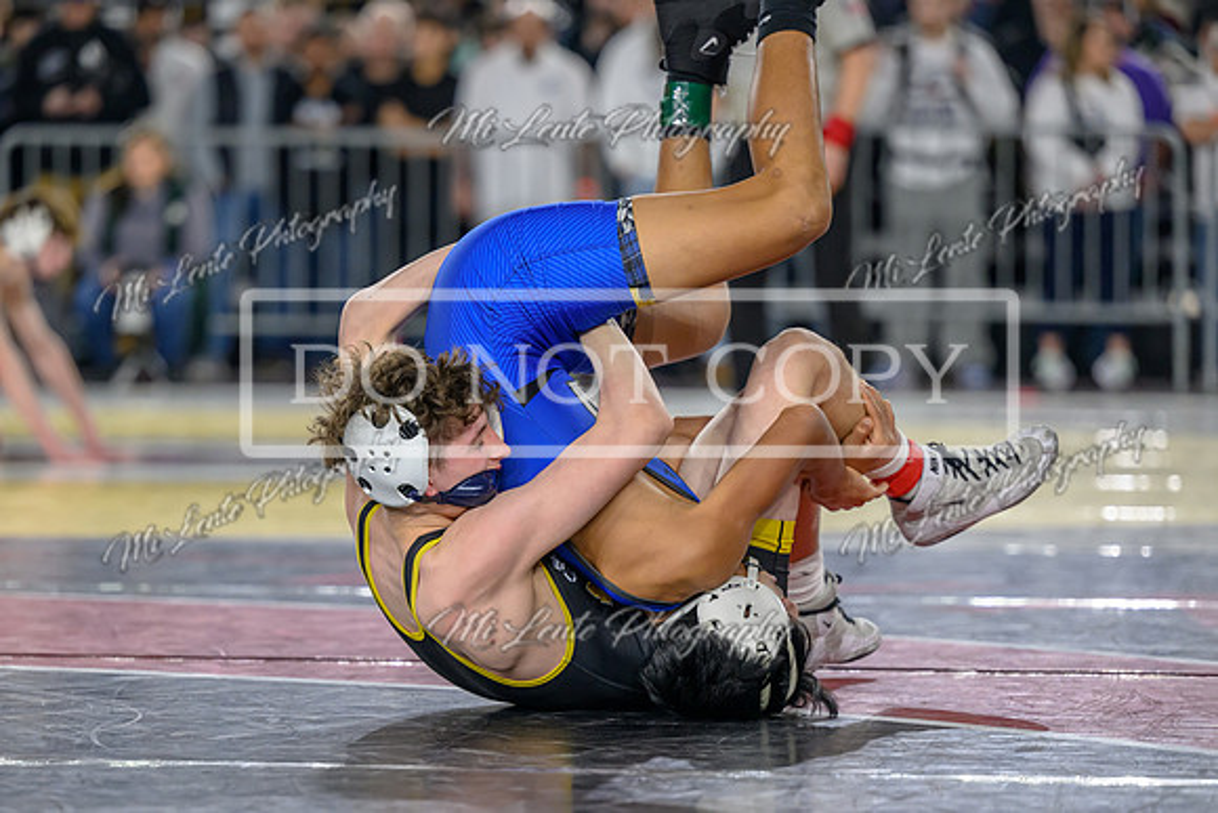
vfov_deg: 7.1
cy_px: 500
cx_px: 573
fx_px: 6574
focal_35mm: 194
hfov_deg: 10.6
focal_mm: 155
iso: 2000
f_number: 2.8
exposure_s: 1/800
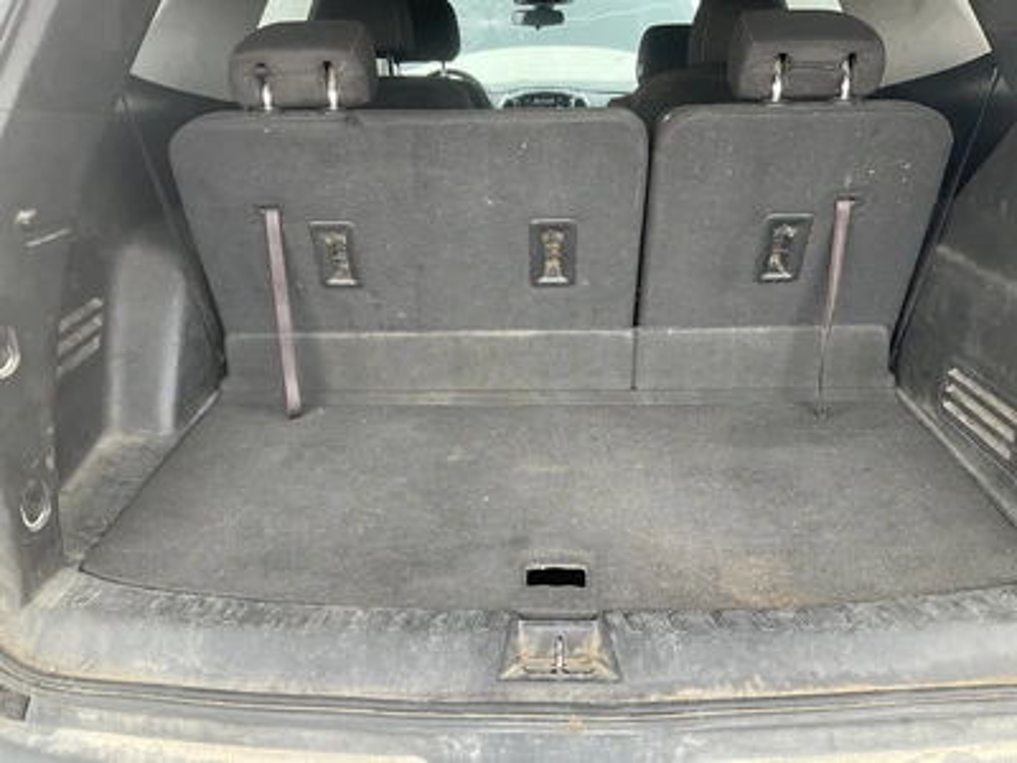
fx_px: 852
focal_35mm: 29
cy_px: 382
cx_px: 508
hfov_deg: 61.7
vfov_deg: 48.2
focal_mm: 3
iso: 32
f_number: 1.8
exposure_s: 1/159
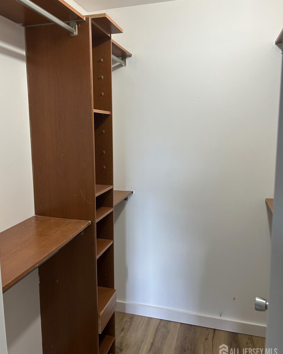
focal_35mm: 28
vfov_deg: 62.2
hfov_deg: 51.5
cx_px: 137
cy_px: 168
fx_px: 293
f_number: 1.5
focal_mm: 5.7
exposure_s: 1/60
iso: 100
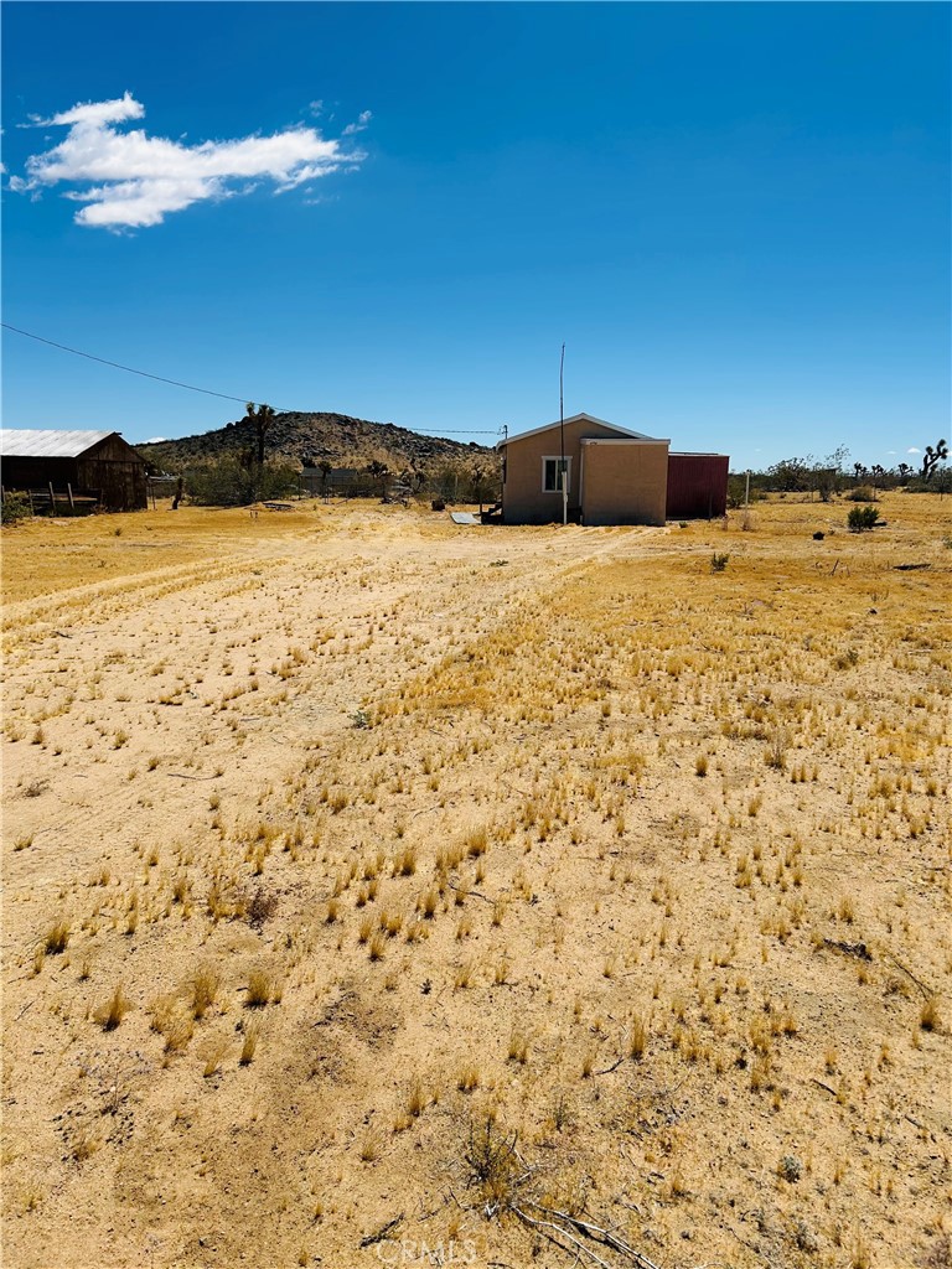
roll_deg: -0.6
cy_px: 634
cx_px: 476
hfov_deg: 53.1
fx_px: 953
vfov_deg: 67.3
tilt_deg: -7.0
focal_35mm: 26
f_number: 1.5
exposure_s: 1/8696
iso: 50
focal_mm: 5.7
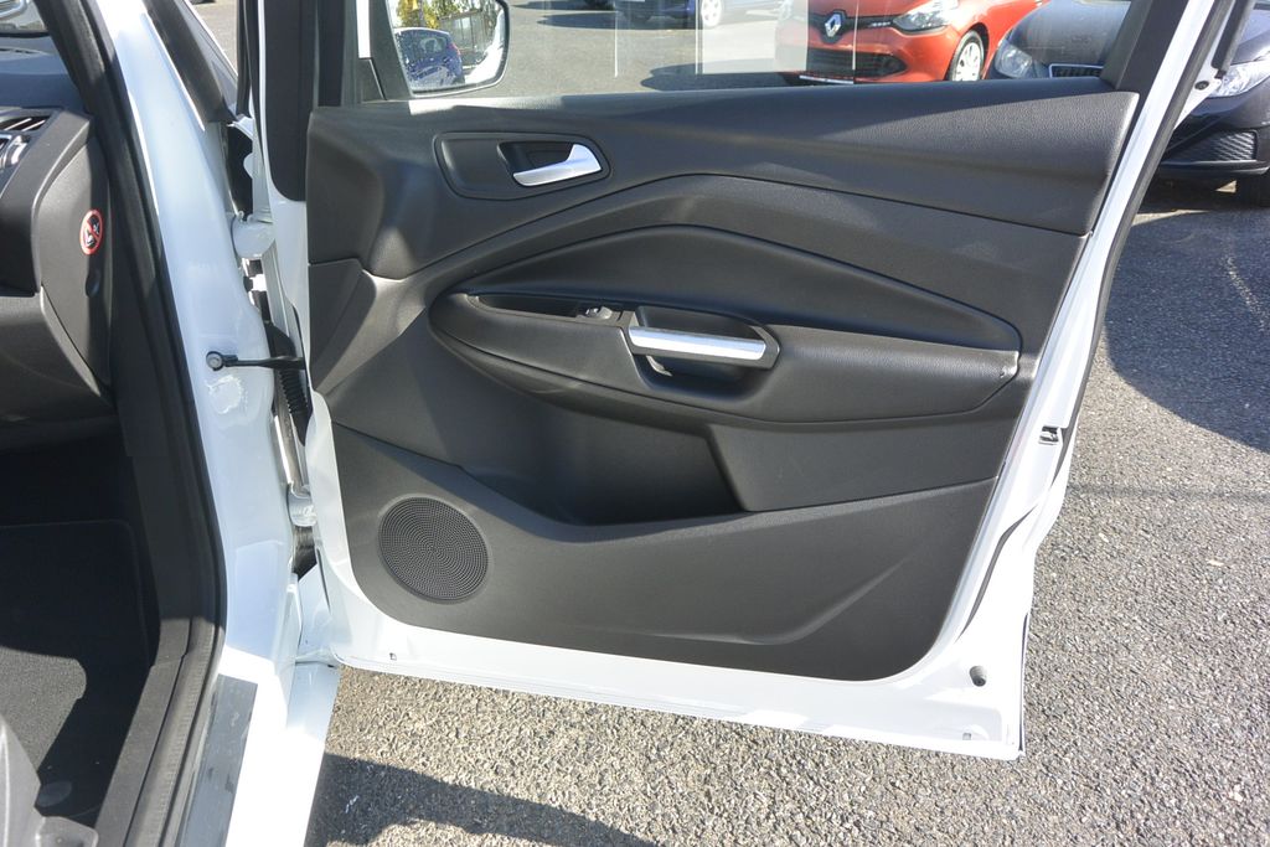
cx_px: 635
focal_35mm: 27
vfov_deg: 47.9
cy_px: 424
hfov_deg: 67.4
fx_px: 953
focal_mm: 10
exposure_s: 1/400
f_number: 3.5
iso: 160
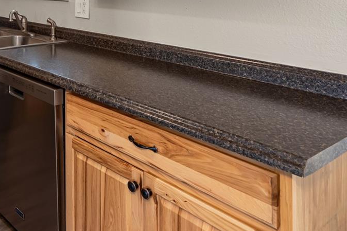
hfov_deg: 45.2
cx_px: 25
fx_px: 366
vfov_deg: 31.3
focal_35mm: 38
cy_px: -20
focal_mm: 16
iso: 800
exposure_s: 1/10
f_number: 8
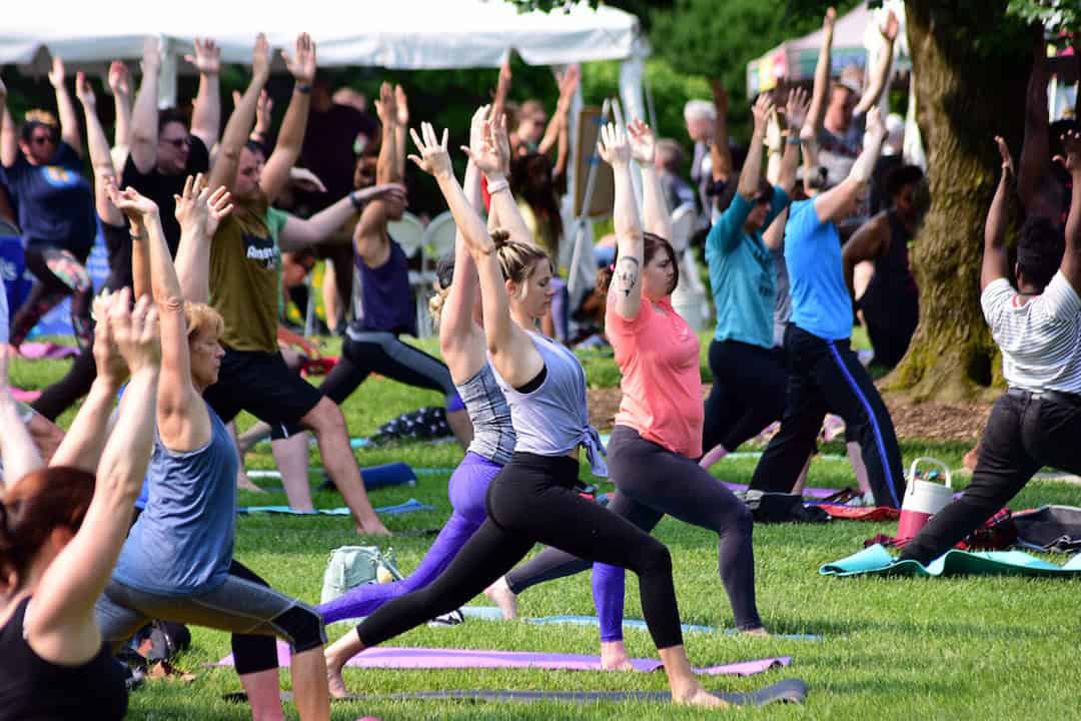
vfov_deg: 4.7
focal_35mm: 292
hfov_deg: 7.0
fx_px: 8782
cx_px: 540
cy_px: 360
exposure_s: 1/320
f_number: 5.6
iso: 125
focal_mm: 195
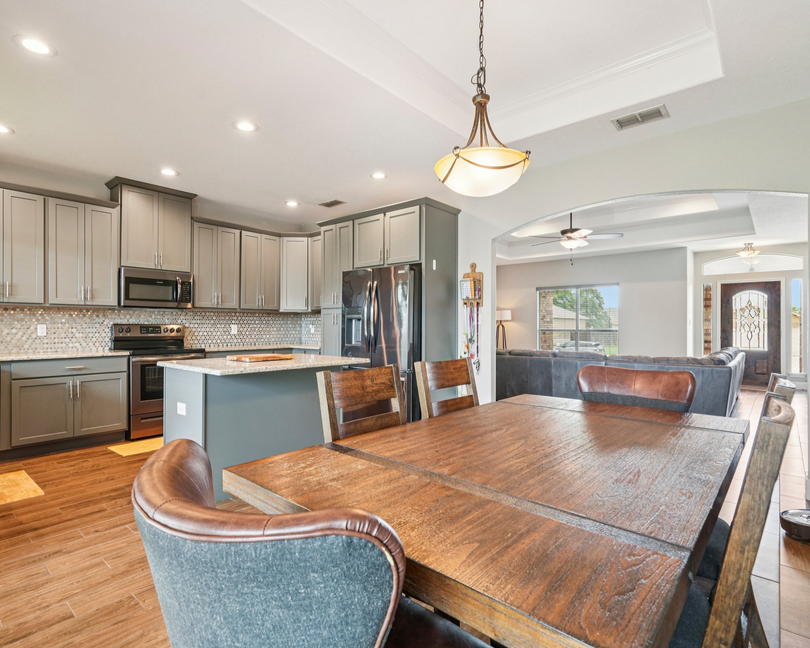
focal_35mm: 17
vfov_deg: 77.0
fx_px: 408
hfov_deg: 89.6
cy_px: 323
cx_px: 394
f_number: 8
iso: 800
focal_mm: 15
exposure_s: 1/15
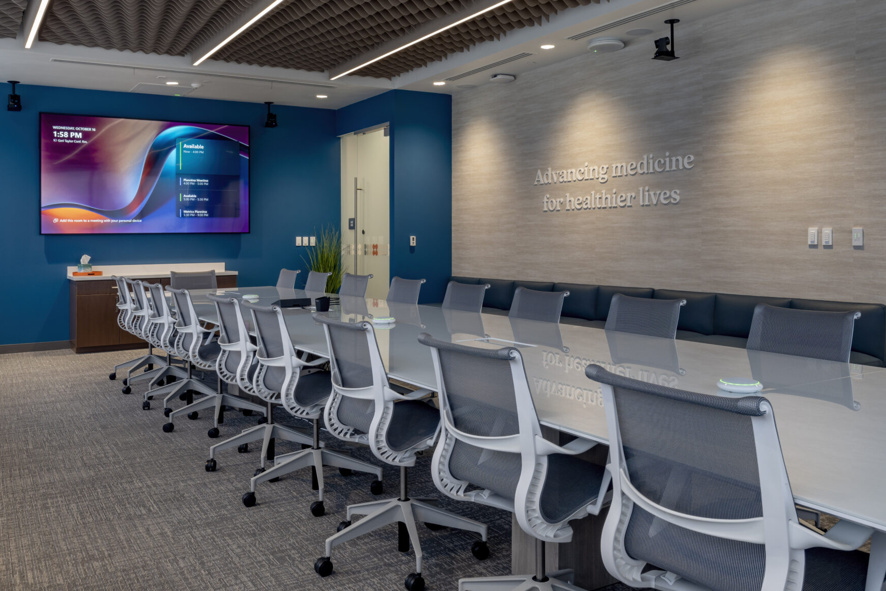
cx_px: 464
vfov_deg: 42.2
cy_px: 254
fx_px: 763
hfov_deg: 60.3
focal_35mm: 31
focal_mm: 21
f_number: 18
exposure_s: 2
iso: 50
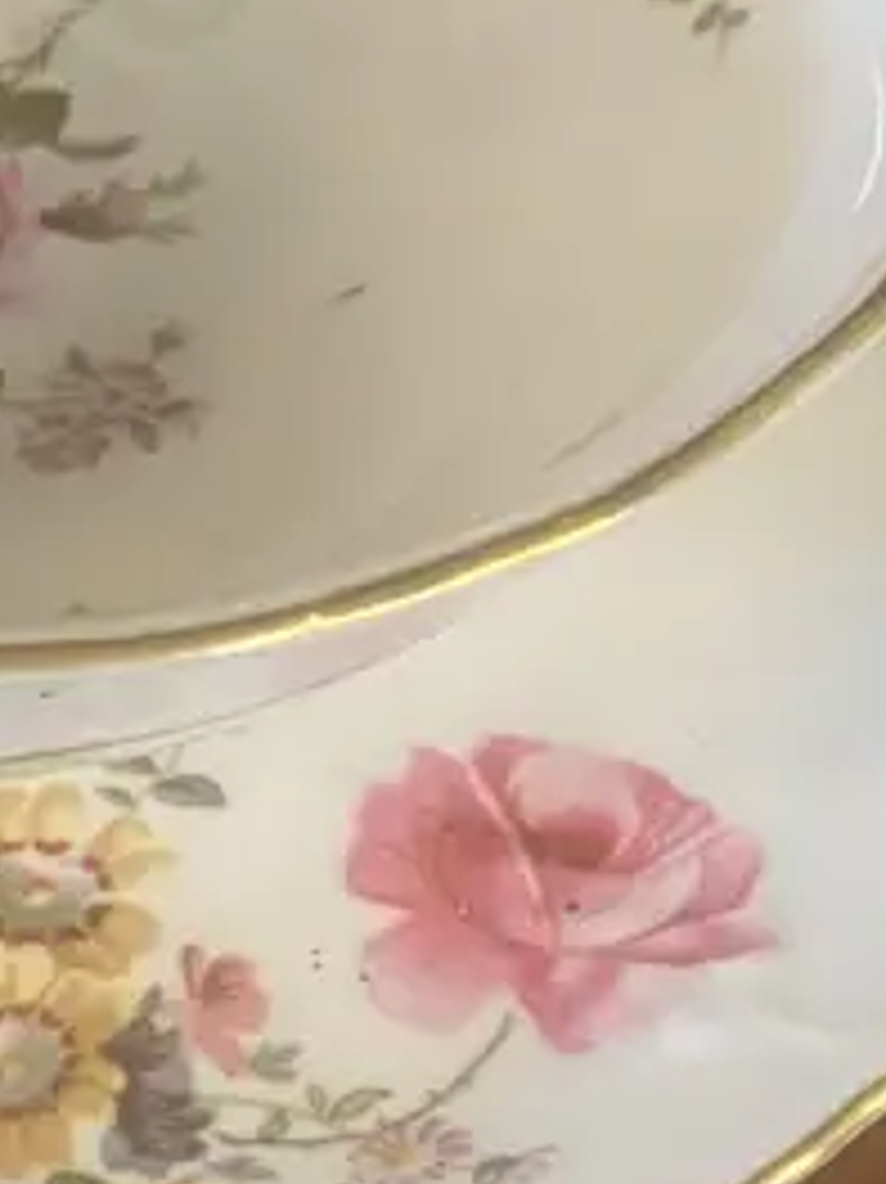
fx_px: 3723
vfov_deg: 18.0
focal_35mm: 109
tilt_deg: -49.8
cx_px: -193
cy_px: 441
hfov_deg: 13.2
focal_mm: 3.99
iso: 320
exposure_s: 1/50
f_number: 1.8
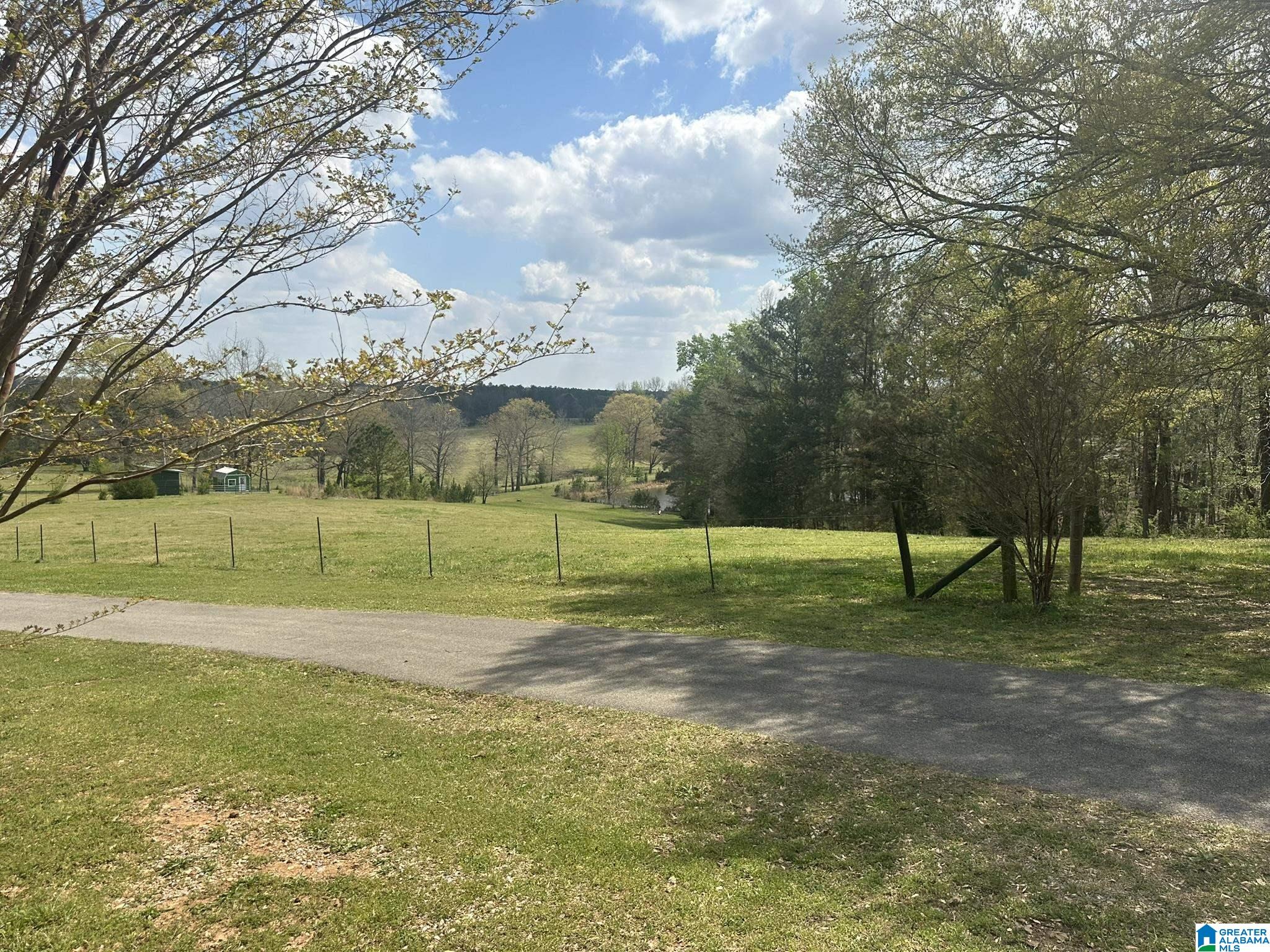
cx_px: 635
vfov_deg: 56.8
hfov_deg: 71.6
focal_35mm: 24
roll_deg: -0.5
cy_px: 476
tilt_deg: -4.3
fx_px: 881
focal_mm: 6.86
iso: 80
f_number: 1.78
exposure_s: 1/5000
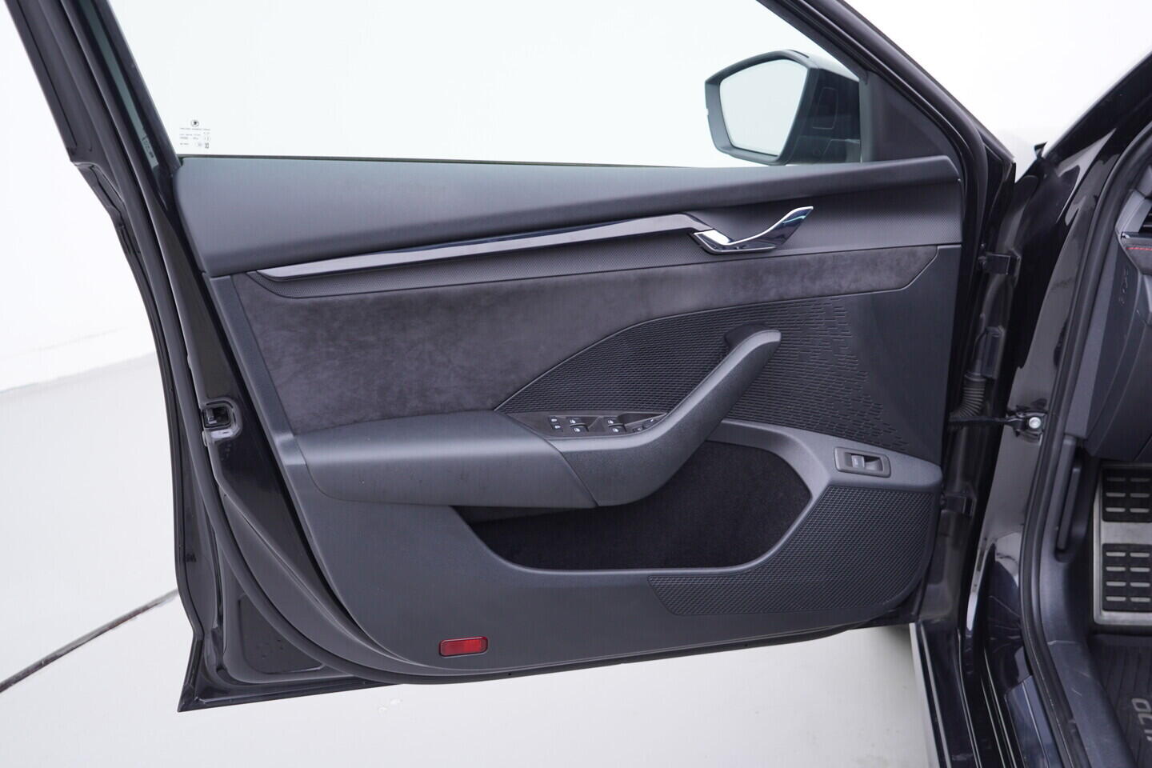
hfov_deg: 53.1
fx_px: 1152
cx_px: 576
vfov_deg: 36.9
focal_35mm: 36
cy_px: 384
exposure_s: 1/40
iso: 125
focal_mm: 24
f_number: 3.2
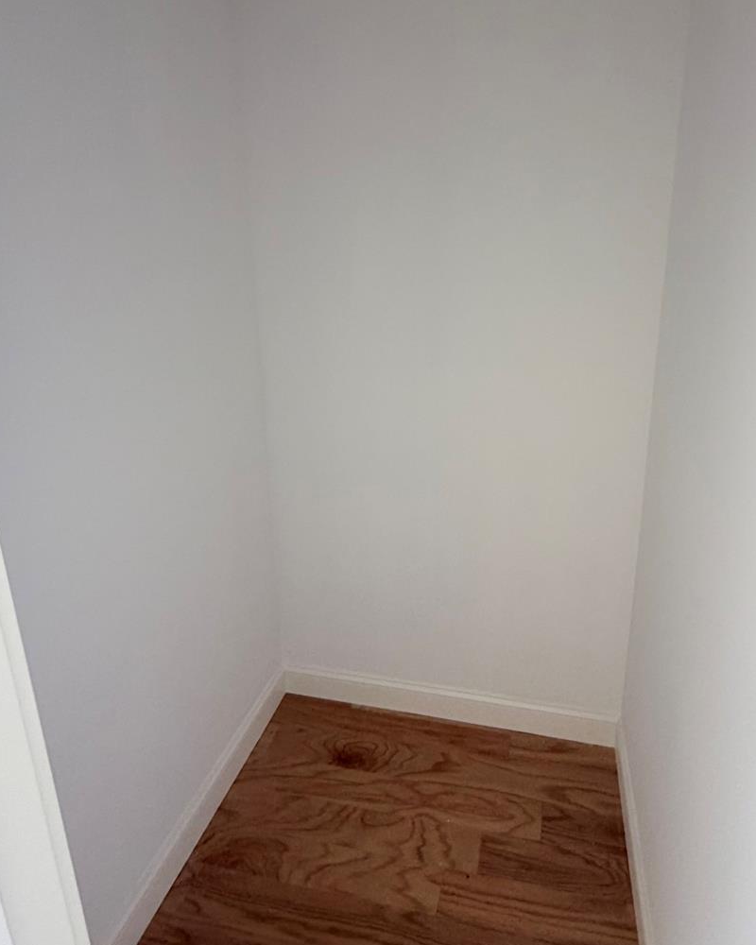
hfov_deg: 65.2
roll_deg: -0.5
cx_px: 433
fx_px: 587
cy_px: 422
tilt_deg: -13.4
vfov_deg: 77.4
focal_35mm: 21
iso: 320
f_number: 2.2
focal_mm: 2.22
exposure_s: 1/102
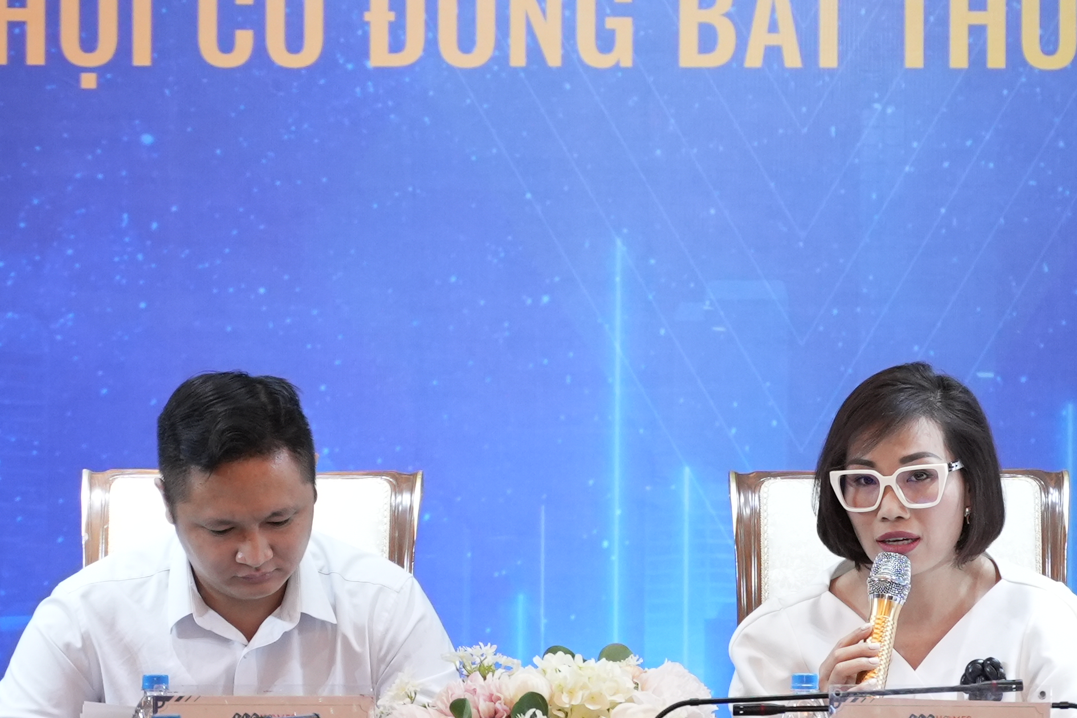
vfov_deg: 5.0
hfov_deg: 7.5
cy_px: 287
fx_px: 8167
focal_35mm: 273
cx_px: 781
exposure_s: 1/250
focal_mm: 75
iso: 1600
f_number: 3.2
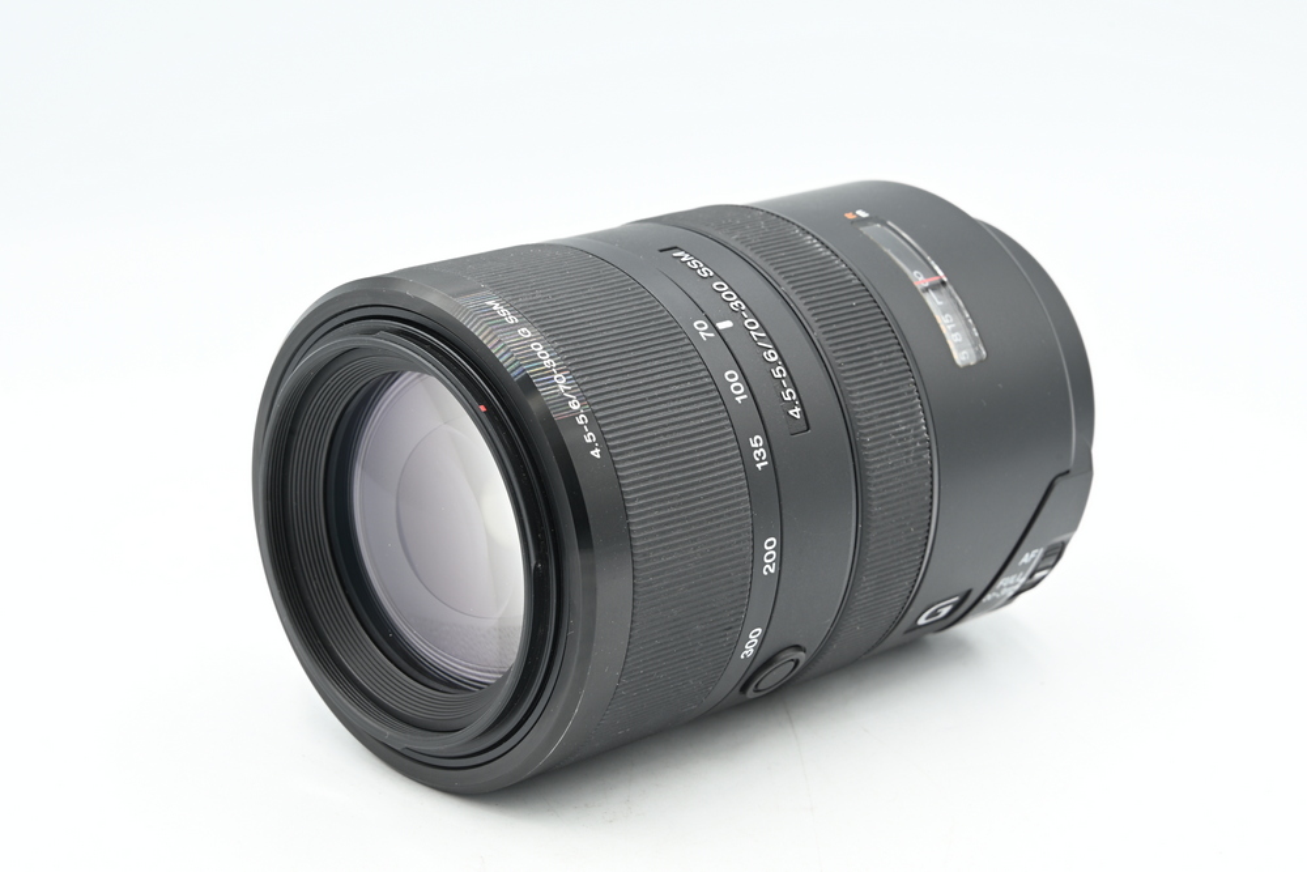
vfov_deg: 18.2
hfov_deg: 27.0
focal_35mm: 75
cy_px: 436
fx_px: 2723
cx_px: 654
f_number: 14
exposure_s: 1/8
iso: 100
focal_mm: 75
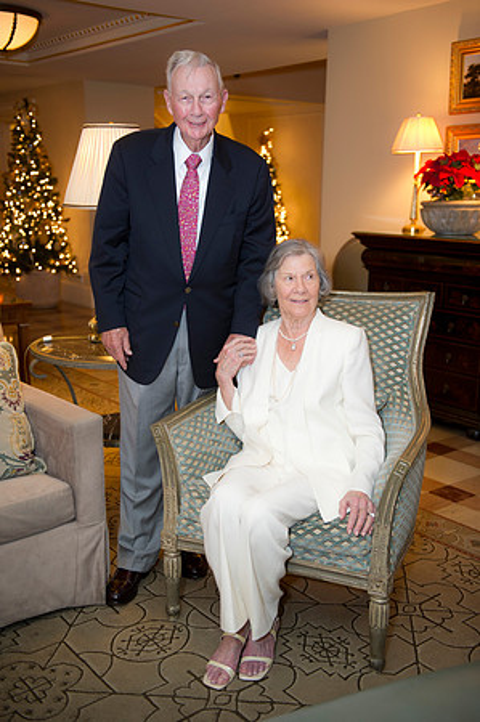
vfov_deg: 48.5
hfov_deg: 33.3
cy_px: 361
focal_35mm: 40
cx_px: 240
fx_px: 802
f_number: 2.8
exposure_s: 1/80
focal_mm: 40
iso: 1250
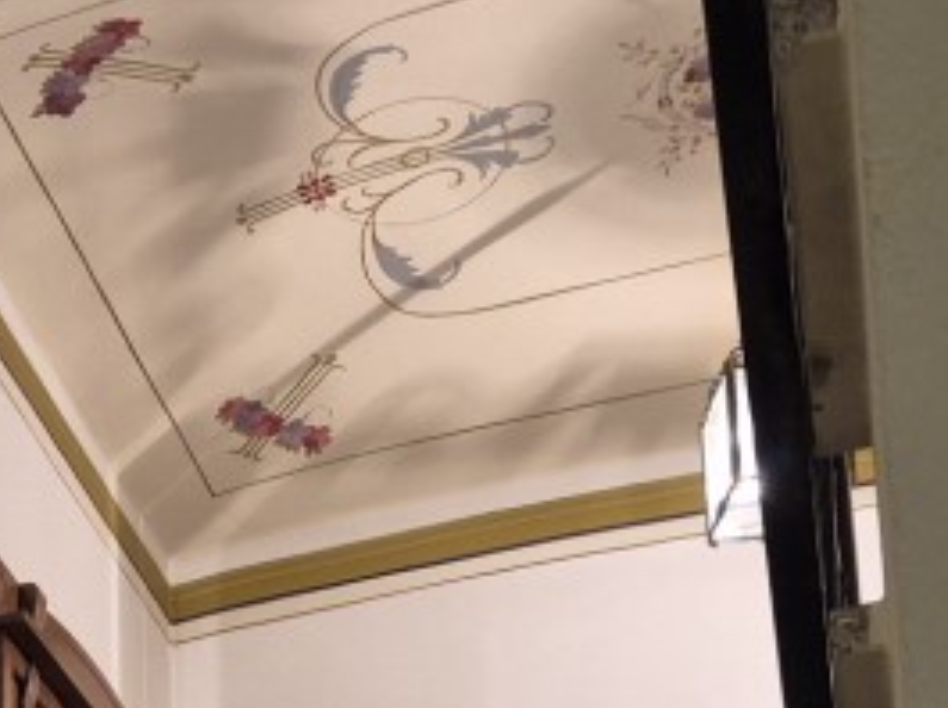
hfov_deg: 20.7
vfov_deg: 14.9
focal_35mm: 89
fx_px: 2434
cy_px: 1187
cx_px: -165
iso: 320
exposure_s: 1/100
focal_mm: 5.4
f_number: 1.8
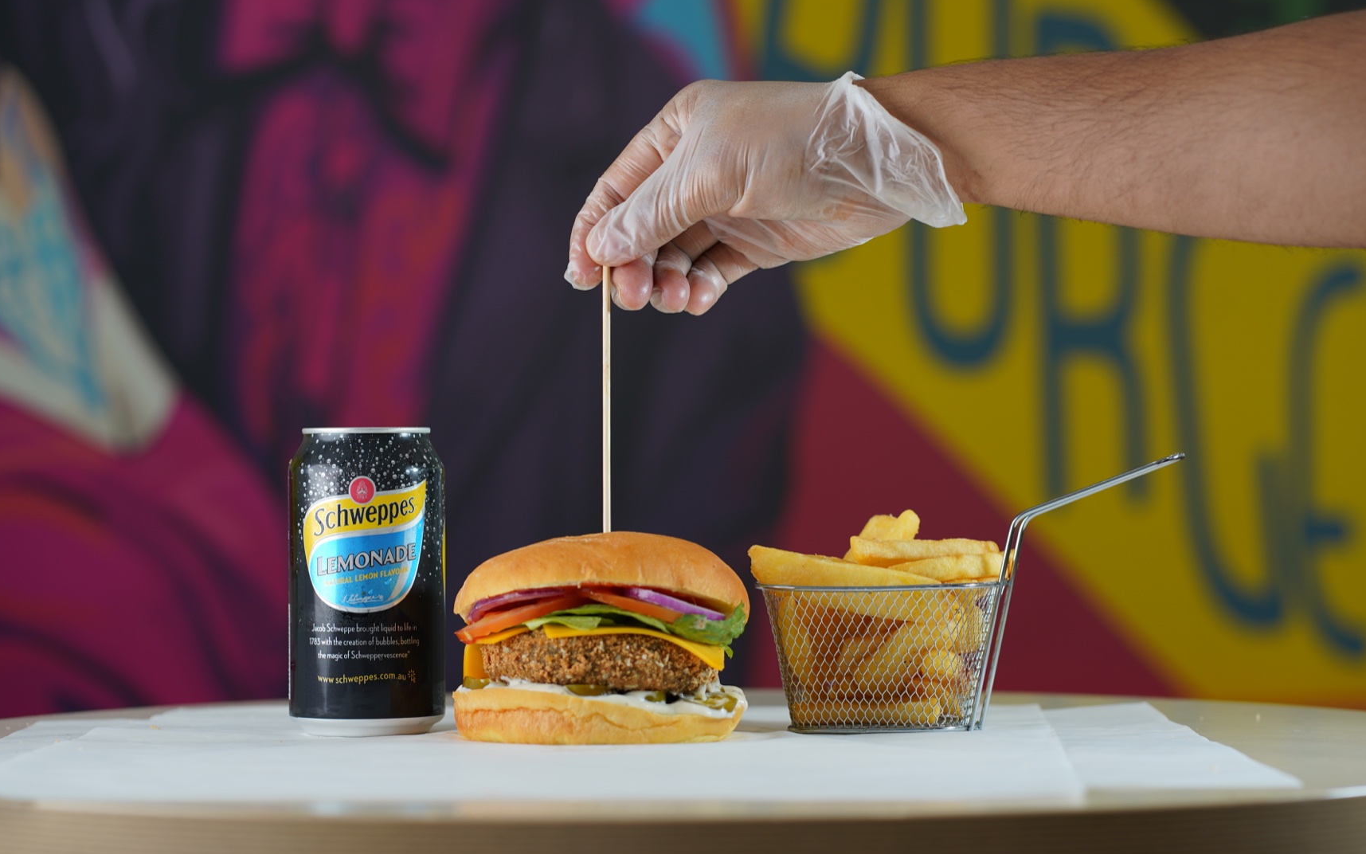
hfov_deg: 21.4
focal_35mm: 97
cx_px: 731
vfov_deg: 13.5
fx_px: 3611
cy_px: 475
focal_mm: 85
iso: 160
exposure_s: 1/100
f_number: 4
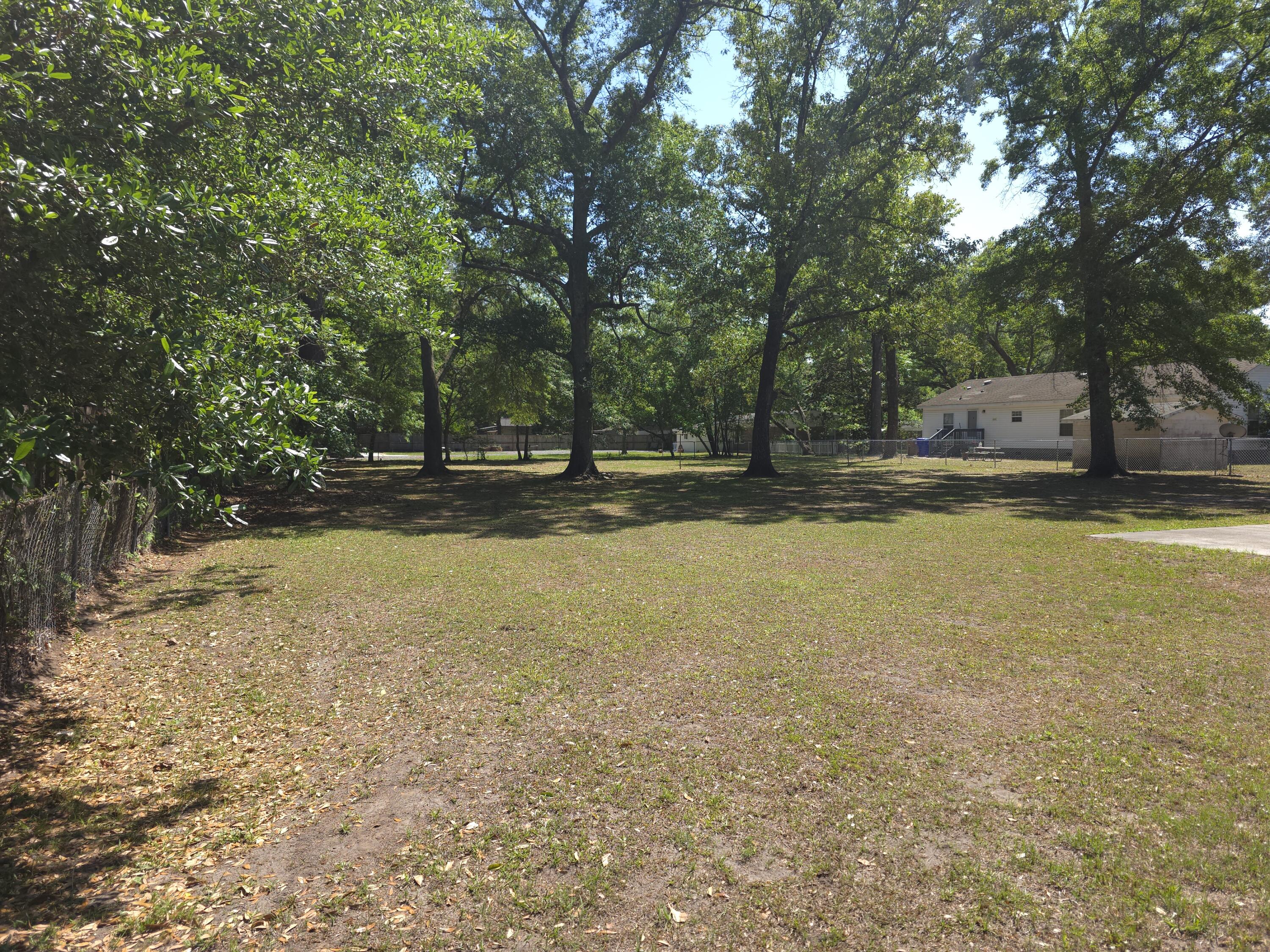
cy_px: 476
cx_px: 635
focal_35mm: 23
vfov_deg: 58.9
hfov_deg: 73.9
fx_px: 844
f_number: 1.7
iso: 12
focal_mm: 6.3
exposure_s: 1/253
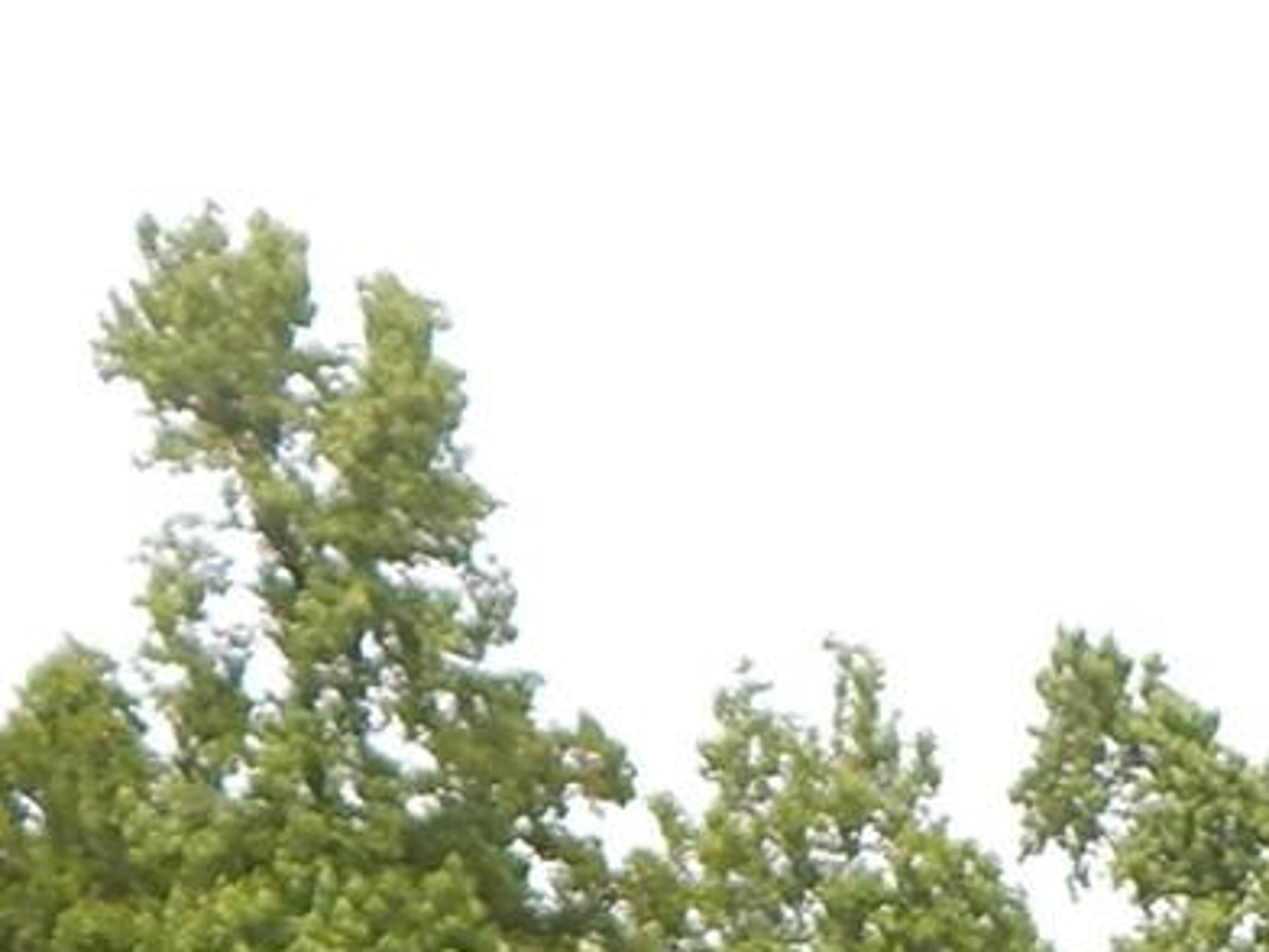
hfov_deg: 11.8
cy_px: 2208
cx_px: 1683
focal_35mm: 162
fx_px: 5939
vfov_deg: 8.5
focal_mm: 5.6
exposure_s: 1/640
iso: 125
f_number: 3.2
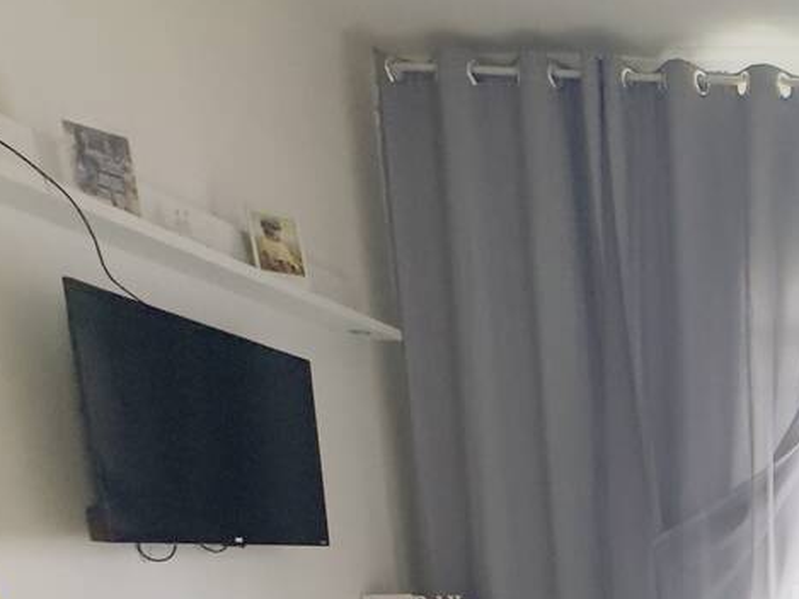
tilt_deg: -13.8
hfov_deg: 36.0
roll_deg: +0.3
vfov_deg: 27.4
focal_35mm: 43
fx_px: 993
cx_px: 915
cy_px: 802
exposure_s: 1/60
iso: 320
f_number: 2.2
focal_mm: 2.22
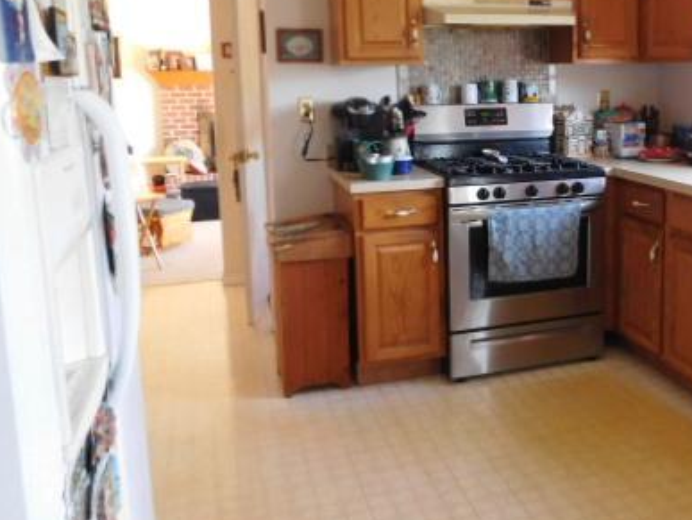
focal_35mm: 38
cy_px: 173
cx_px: 510
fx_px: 760
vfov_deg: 37.4
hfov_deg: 47.3
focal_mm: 4
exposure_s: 1/20
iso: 400
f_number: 3
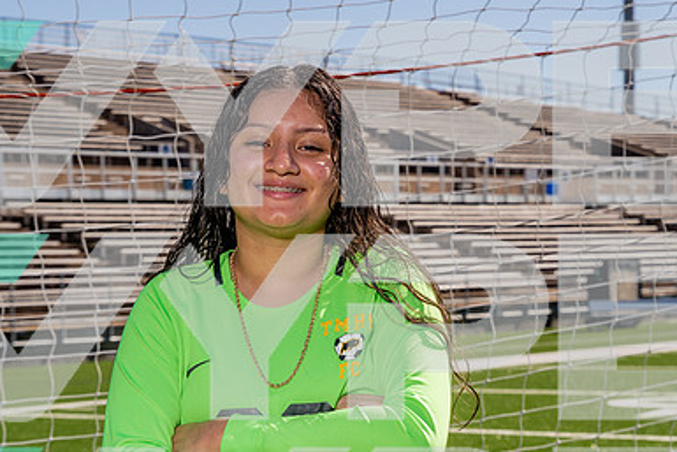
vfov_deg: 13.9
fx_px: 1844
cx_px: 313
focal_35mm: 98
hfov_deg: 20.8
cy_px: 328
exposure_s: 1/250
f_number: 8
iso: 100
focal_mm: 65
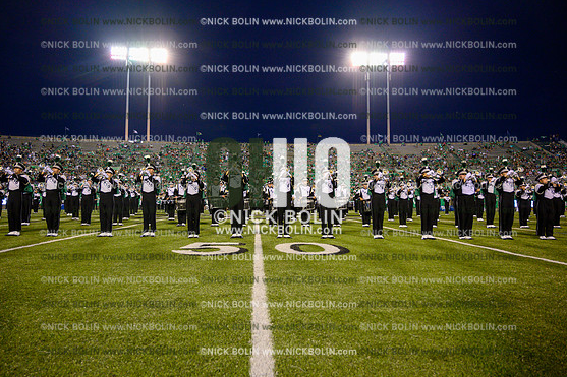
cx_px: 278
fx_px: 394
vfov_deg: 51.3
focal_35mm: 25
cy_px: 186
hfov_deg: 71.5
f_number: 4
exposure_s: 1/500
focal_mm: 24
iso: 3200
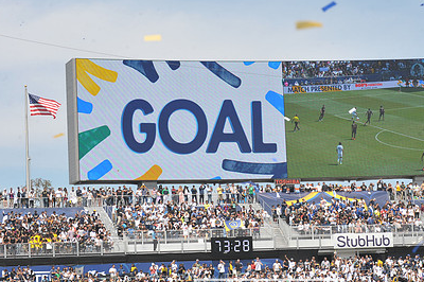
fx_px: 1742
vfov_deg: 9.3
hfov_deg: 13.9
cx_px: 268
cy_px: 134
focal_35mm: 148
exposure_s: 1/400
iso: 250
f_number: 10
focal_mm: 102
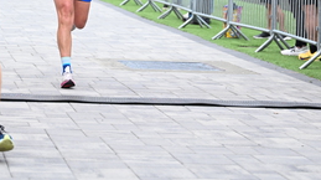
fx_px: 1326
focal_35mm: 156
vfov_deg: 7.6
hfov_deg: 13.8
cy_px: -84
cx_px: 117
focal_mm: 70
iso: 1000
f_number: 2.8
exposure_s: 1/2000
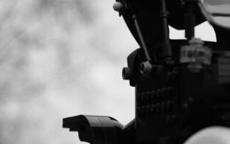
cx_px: 263
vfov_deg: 8.2
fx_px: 1010
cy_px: 85
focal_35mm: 161
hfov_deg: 12.7
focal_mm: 32.9
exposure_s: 1/160
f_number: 3.6
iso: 200
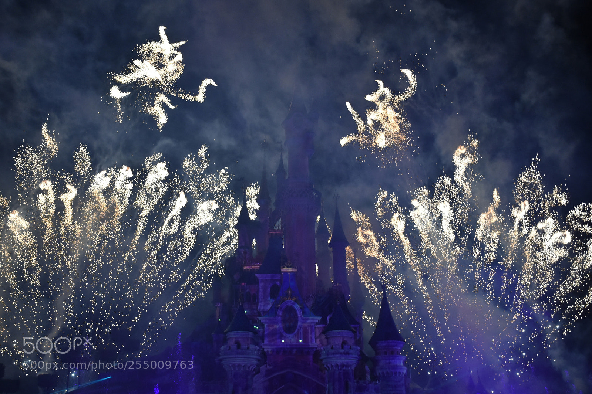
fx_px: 641
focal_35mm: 39
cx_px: 296
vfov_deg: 34.2
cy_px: 197
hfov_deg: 49.6
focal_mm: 26
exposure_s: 1/60
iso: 1100
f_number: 4
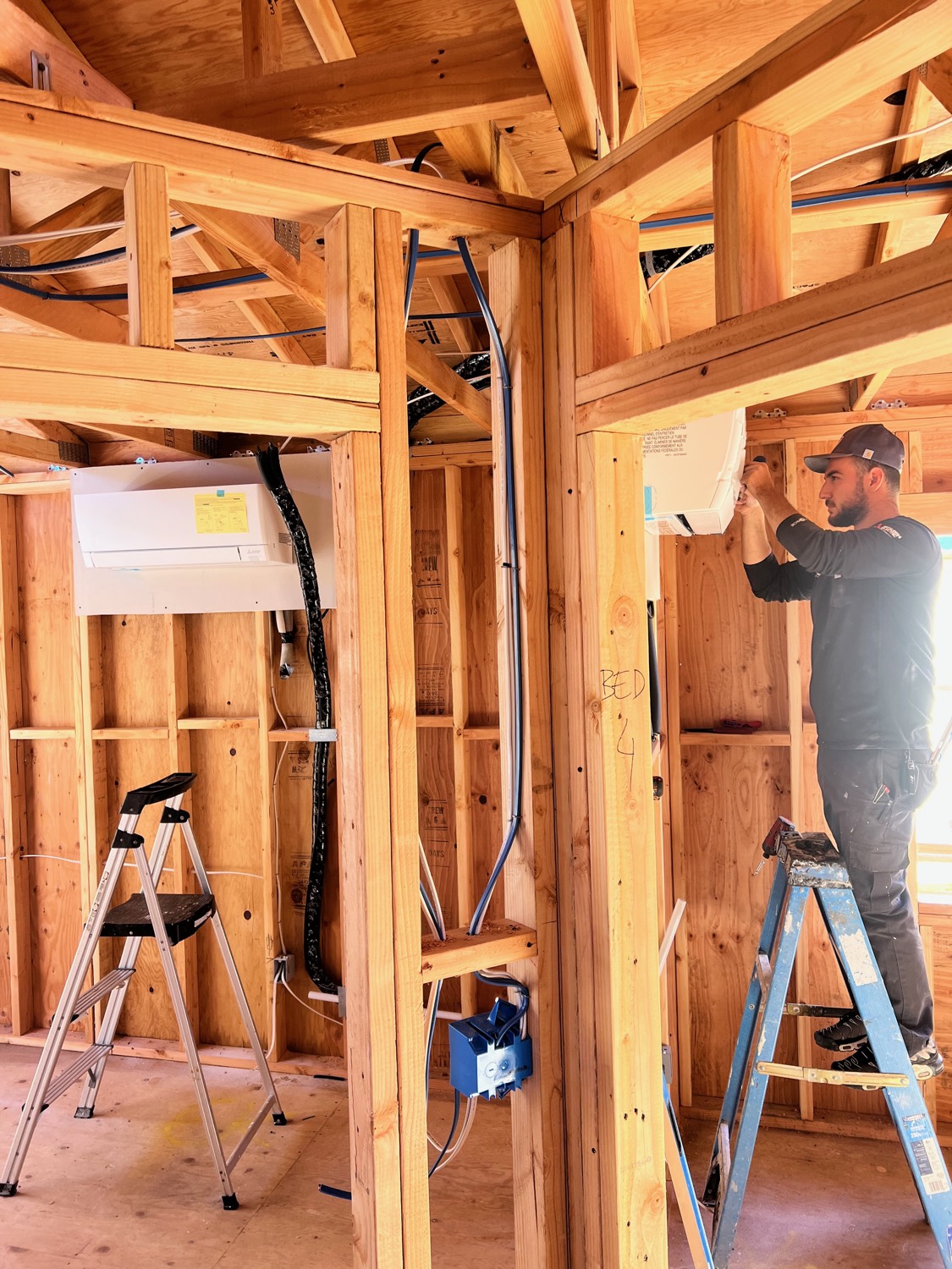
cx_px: 476
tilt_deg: +1.7
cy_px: 634
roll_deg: -0.5
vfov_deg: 67.3
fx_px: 953
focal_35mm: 26
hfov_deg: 53.1
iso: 50
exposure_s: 1/121
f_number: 1.5
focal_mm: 5.7
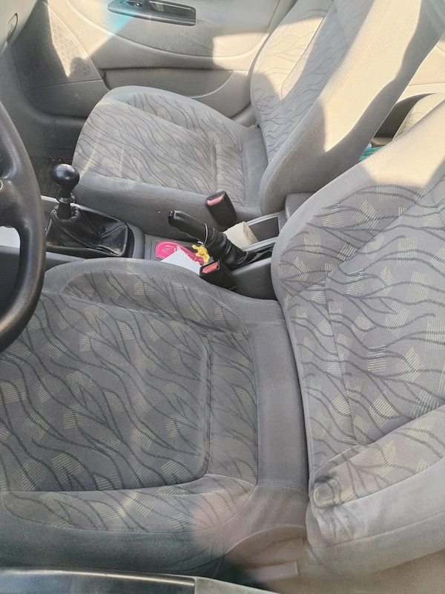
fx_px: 446
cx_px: 222
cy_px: 297
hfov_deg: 53.1
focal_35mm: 26
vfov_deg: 67.3
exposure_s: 1/120
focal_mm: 4.75
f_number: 1.8
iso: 162
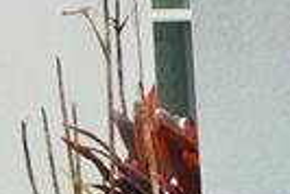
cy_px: 172
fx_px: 3375
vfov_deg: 3.3
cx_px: 377
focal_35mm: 418
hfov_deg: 4.9
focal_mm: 31
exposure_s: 1/250
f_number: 8
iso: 100
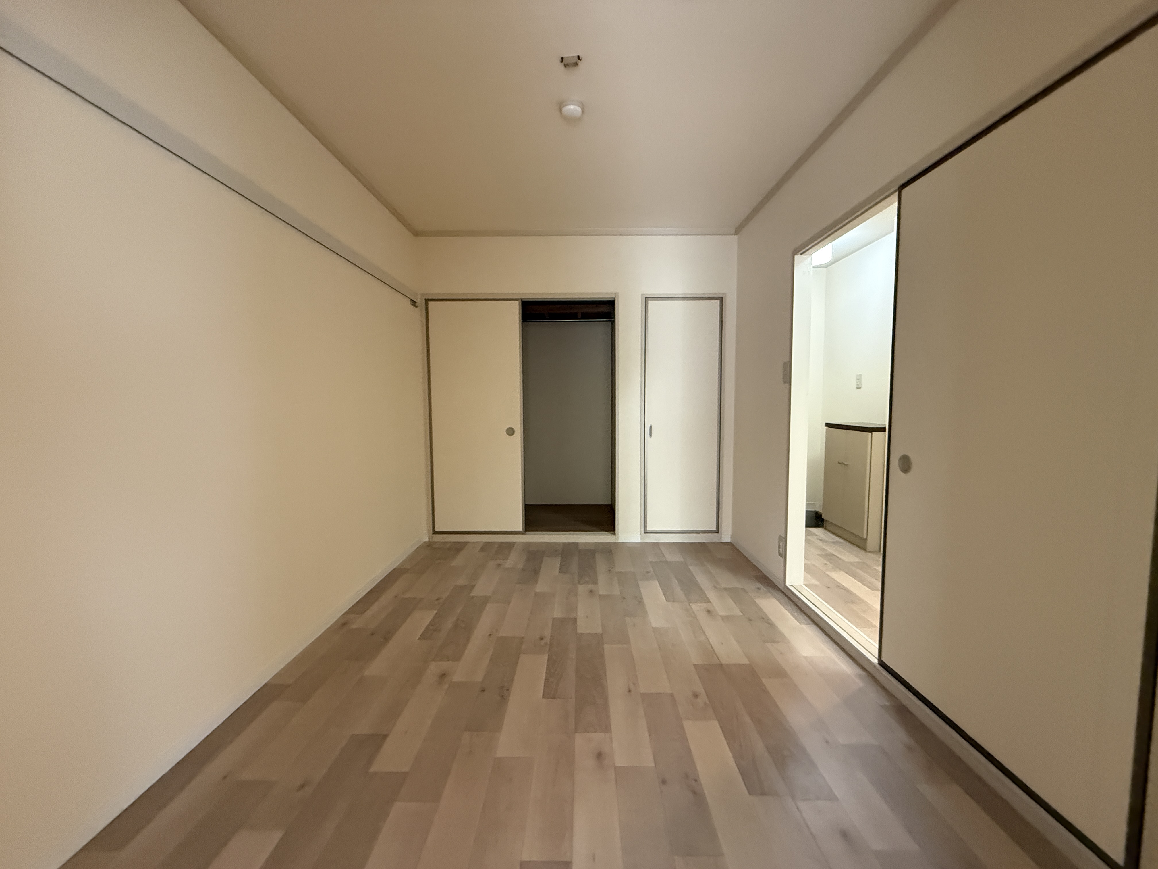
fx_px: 468
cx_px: 579
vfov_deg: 85.7
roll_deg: +0.7
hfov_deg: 102.1
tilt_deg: -3.7
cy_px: 434
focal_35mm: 14
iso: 640
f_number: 2.2
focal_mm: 2.22
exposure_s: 1/60
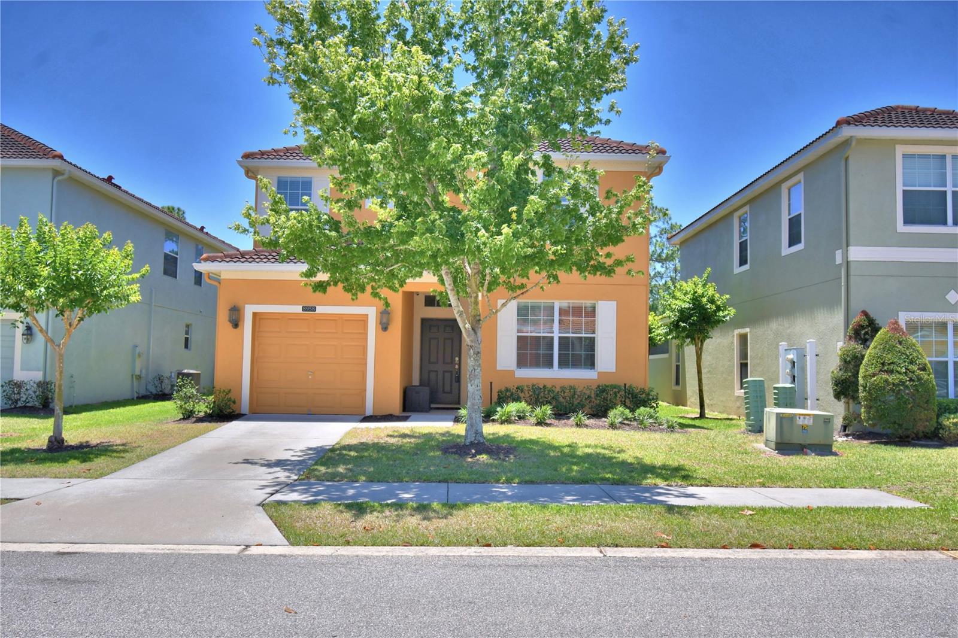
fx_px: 798
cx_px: 479
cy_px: 319
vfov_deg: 43.6
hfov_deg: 61.9
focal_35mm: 30
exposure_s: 1/640
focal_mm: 20
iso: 100
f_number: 5.6
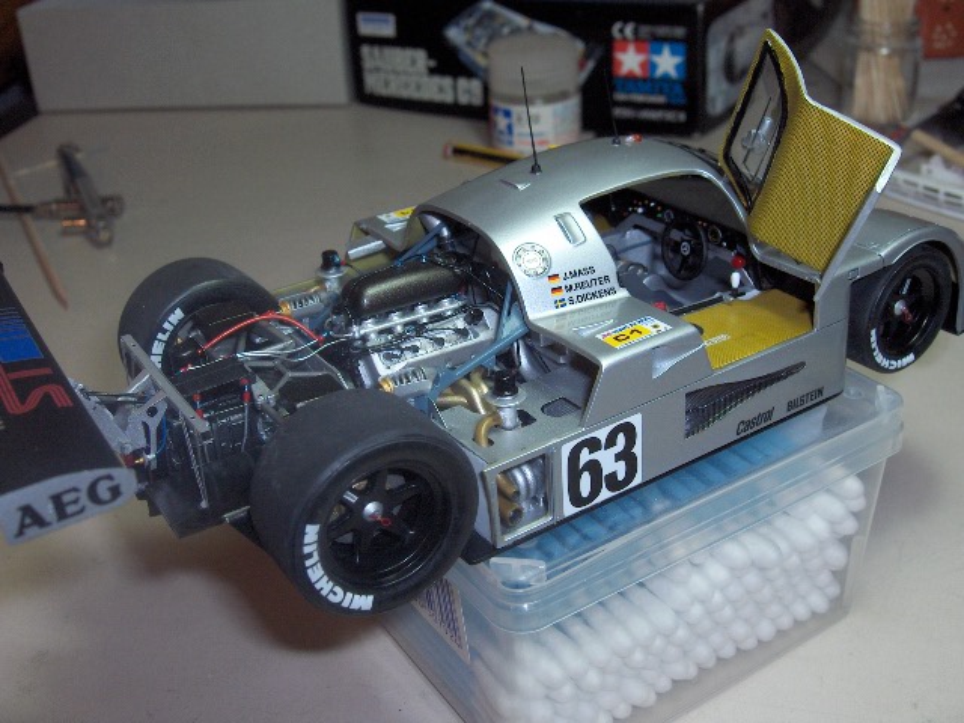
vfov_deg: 36.8
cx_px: 482
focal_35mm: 39
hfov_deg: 47.9
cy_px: 362
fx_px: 1086
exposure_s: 1/108
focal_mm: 8
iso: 100
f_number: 4.8
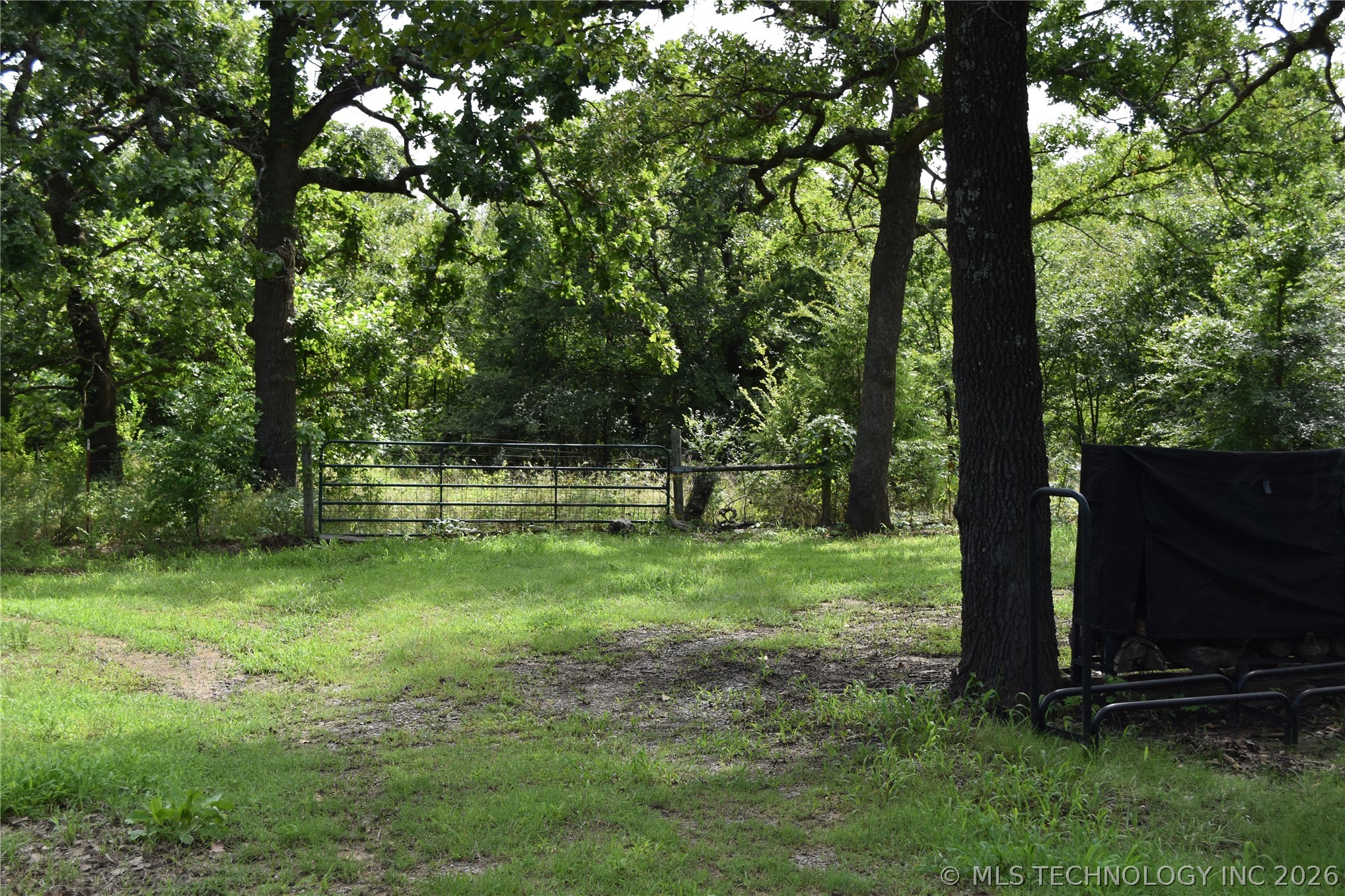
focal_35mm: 45
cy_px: 448
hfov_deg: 43.6
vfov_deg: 29.9
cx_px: 672
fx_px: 1681
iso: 200
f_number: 7.1
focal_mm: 30
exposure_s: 1/250
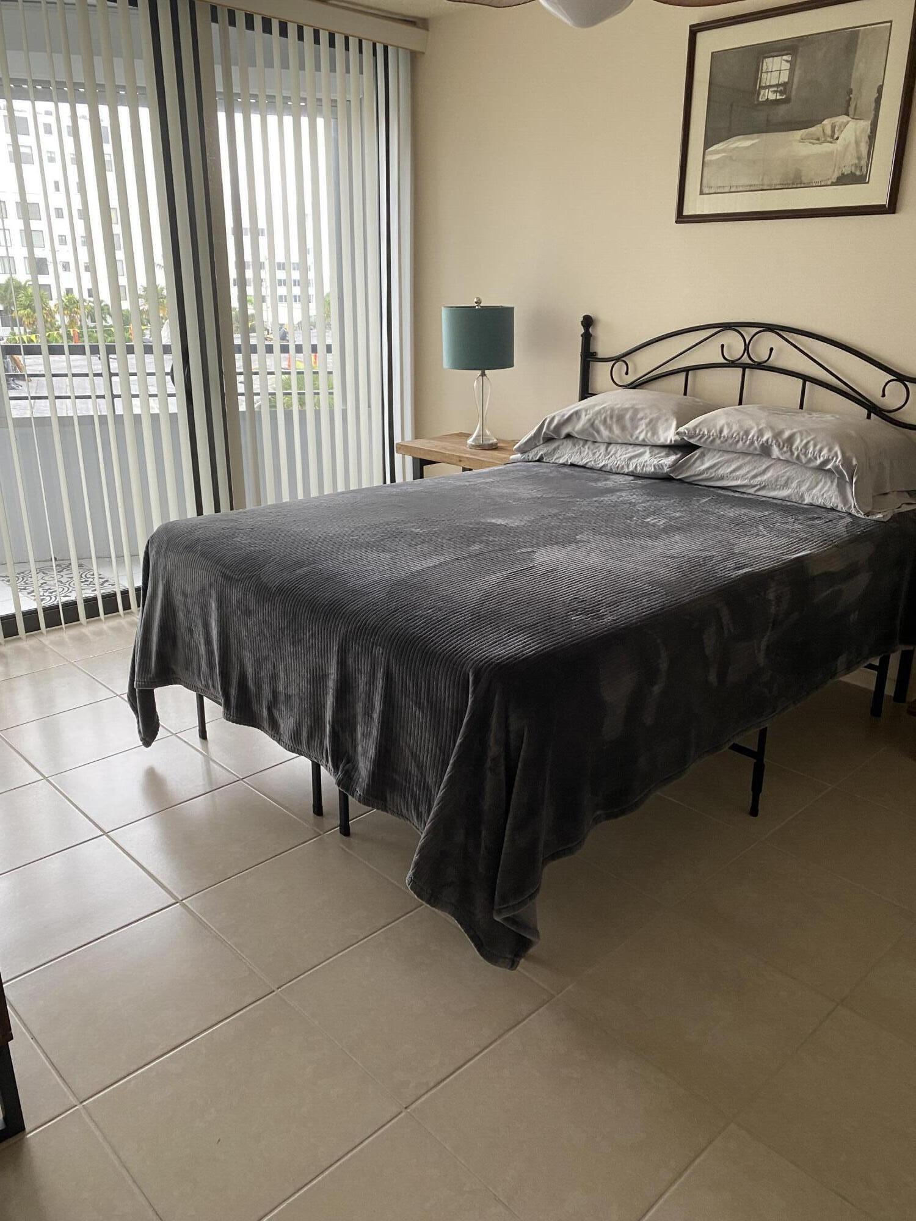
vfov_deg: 67.3
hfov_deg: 53.1
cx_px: 458
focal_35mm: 26
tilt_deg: -18.2
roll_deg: +0.2
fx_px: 917
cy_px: 610
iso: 100
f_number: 1.8
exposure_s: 1/60
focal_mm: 4.25
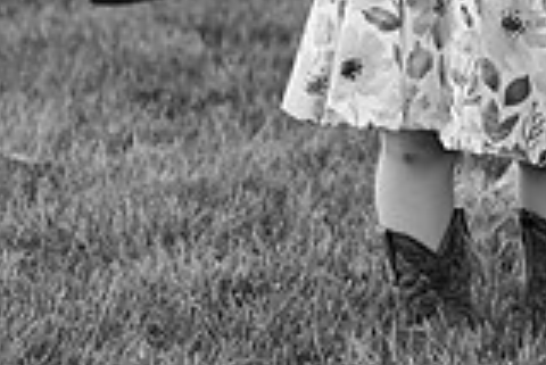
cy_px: -278
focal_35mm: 308
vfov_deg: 4.4
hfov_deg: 6.6
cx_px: 911
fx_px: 4675
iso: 500
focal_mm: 85
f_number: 5.6
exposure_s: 1/500
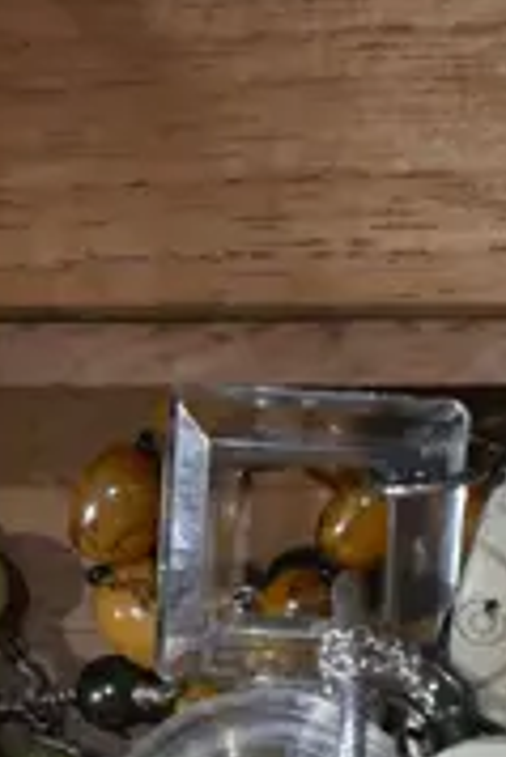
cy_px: 995
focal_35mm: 263
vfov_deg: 7.7
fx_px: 5534
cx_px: 321
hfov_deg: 5.2
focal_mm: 22
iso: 800
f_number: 4.7
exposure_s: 1/60
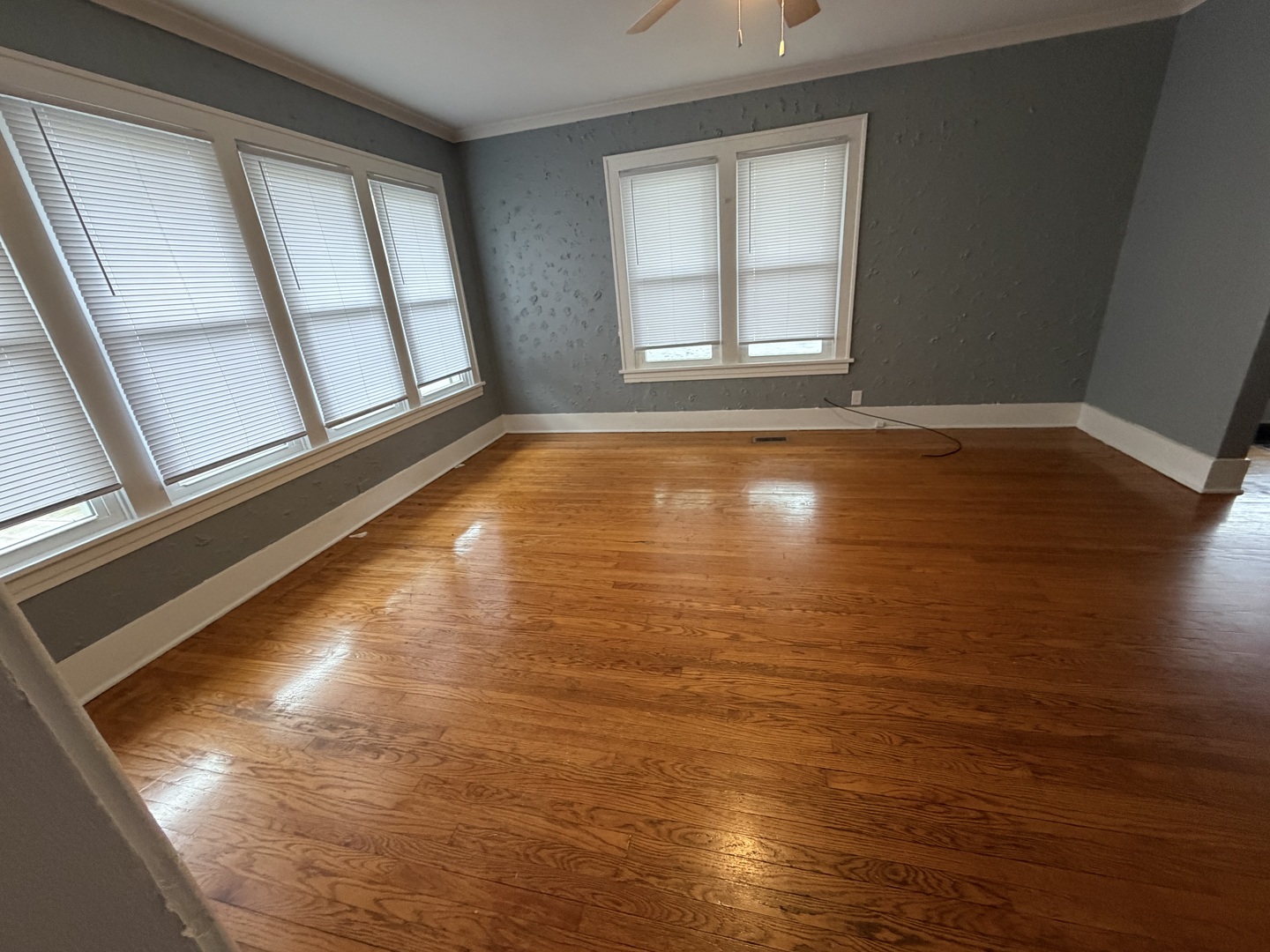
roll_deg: +5.4
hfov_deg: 102.1
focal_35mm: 14
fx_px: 514
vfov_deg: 85.7
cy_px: 476
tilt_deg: -20.0
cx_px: 635
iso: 400
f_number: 2.2
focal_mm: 2.22
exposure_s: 1/60
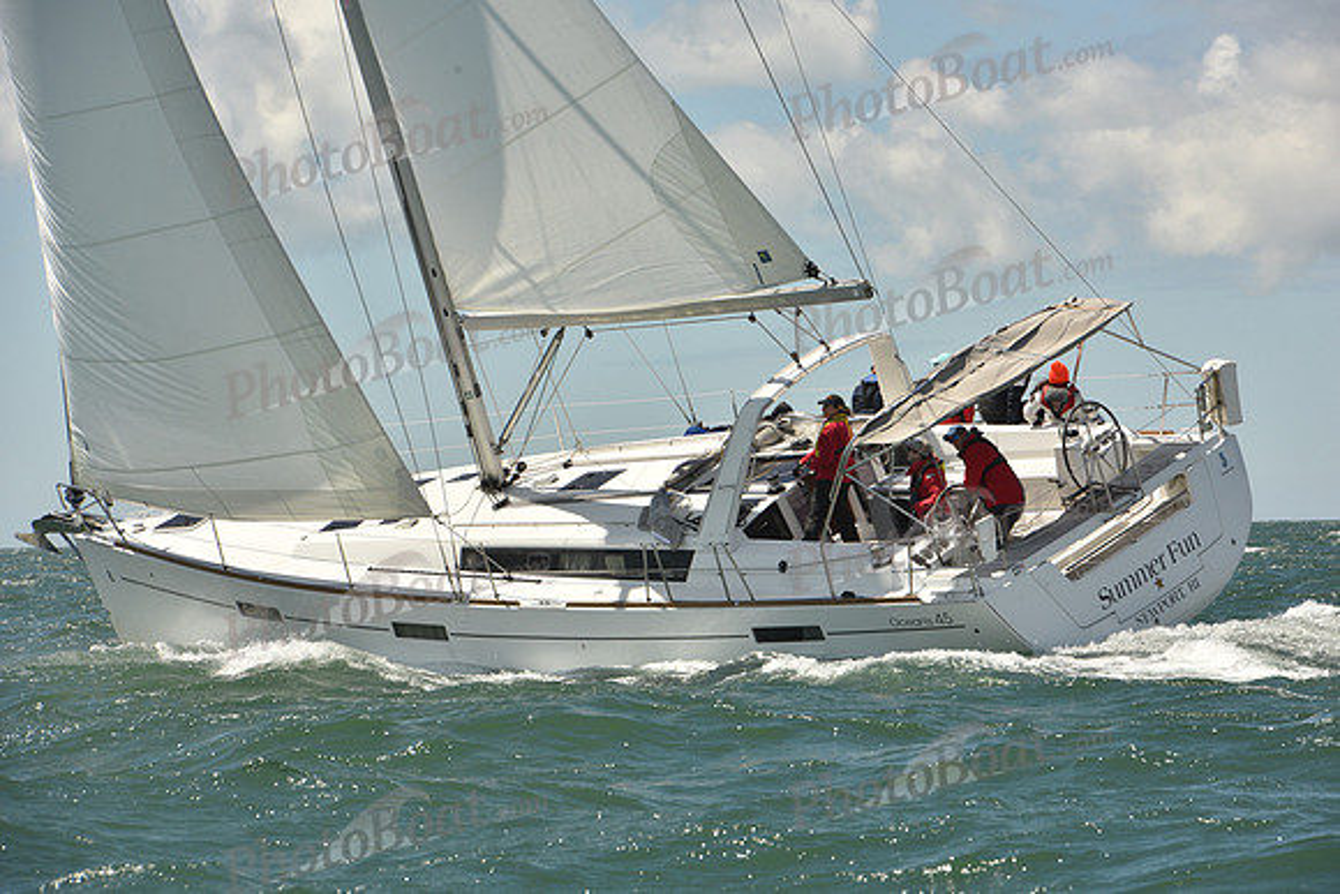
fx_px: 7446
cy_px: 447
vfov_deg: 6.9
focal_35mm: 200
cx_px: 670
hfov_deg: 10.3
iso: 320
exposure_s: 1/800
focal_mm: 200
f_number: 11
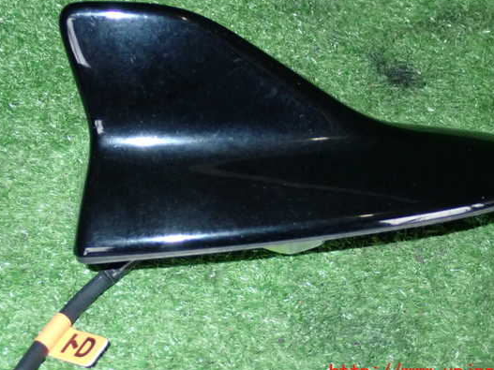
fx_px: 942
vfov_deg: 22.2
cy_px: 174
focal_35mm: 66
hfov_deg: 29.4
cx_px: 260
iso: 800
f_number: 10
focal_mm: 10.35
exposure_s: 1/60
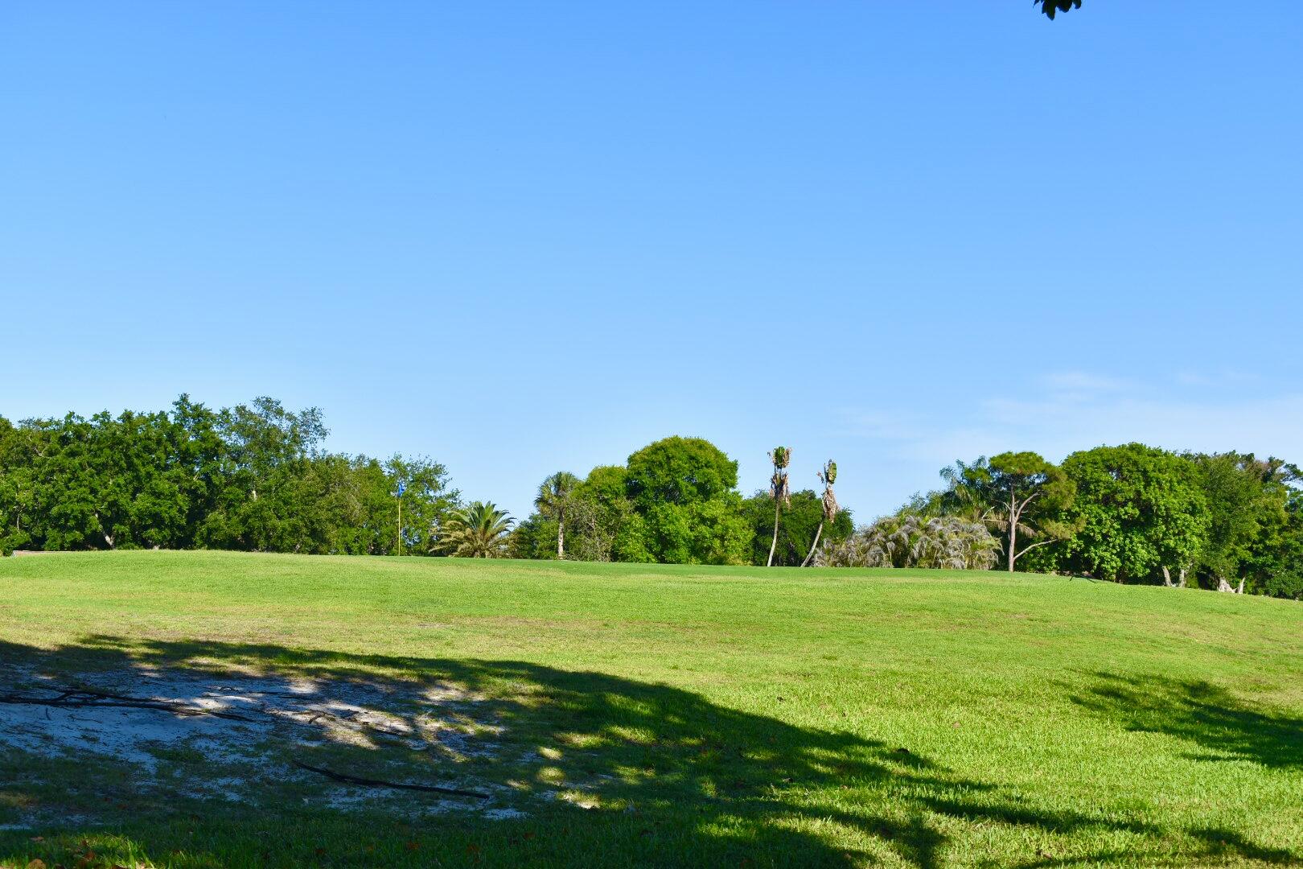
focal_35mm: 54
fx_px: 1954
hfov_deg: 36.9
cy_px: 434
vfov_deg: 25.1
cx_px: 652
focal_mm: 36
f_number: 8
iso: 100
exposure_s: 1/250
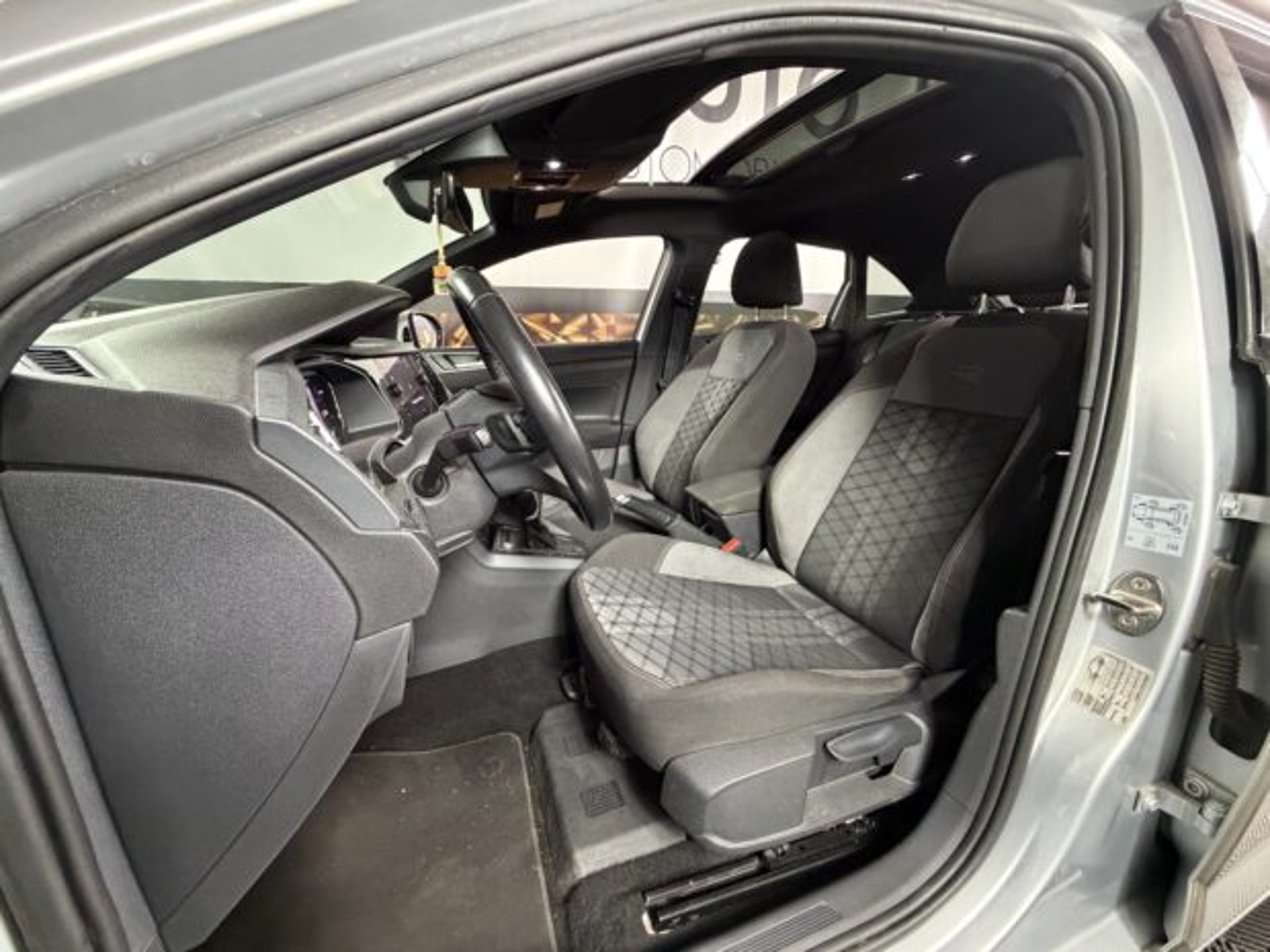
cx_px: 635
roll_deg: +0.4
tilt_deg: -16.1
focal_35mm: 14
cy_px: 476
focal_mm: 2.22
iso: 640
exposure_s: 1/50
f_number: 2.2
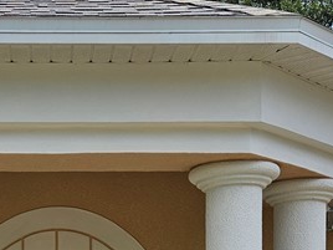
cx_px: 51
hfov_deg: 21.9
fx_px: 847
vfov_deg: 15.7
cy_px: 351
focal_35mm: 88
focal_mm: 5.4
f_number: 1.8
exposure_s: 1/2234
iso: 25
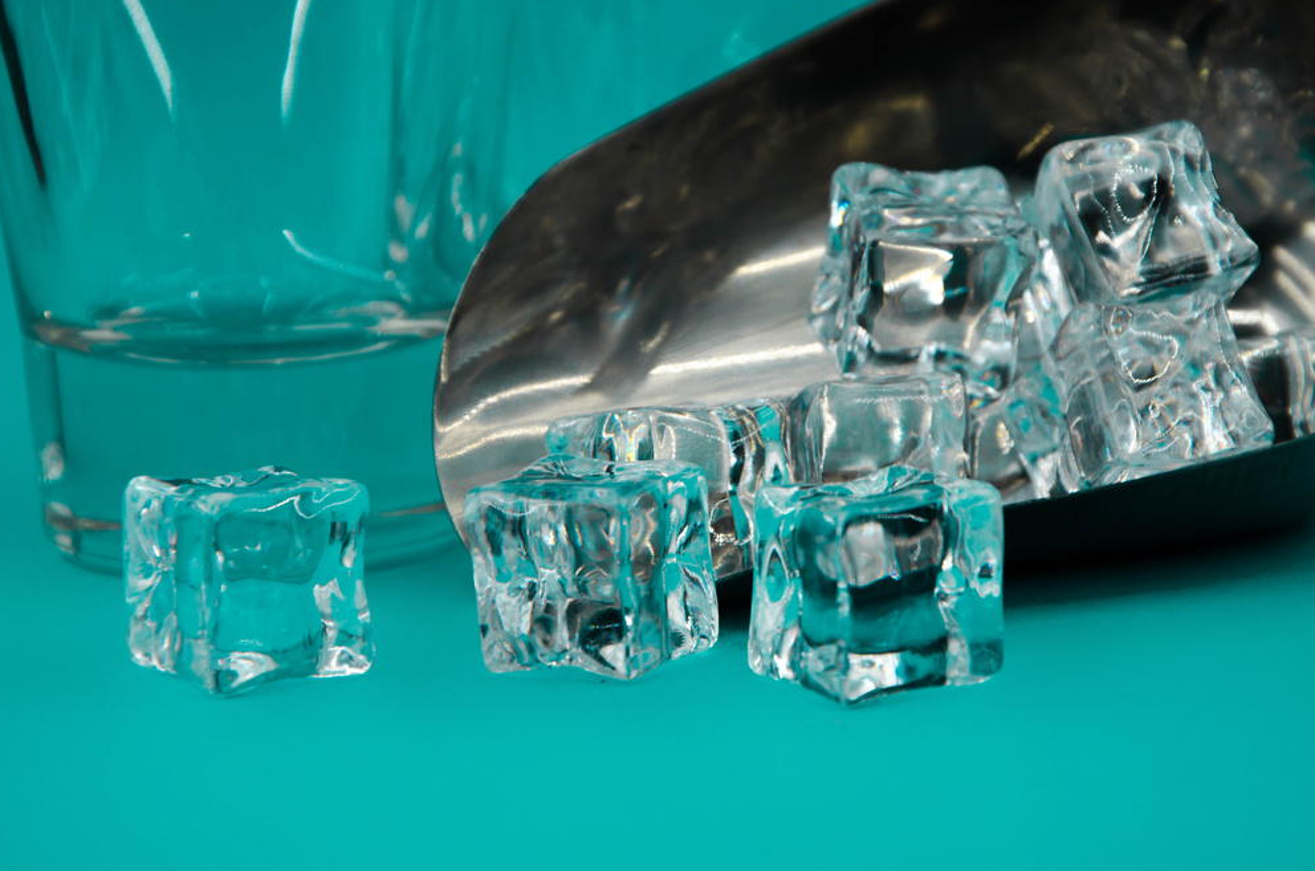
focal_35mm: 167
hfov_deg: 12.3
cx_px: 740
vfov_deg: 8.2
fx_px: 6087
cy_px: 381
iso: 320
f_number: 8
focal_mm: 92
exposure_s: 1/250
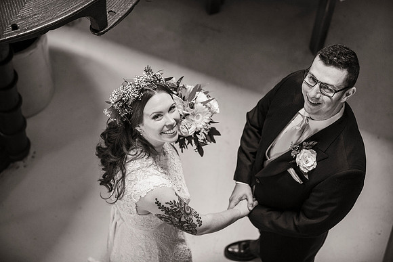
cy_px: 131
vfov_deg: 19.5
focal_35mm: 70
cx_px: 196
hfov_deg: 28.8
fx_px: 764
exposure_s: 1/160
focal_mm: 70
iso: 1600
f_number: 2.8
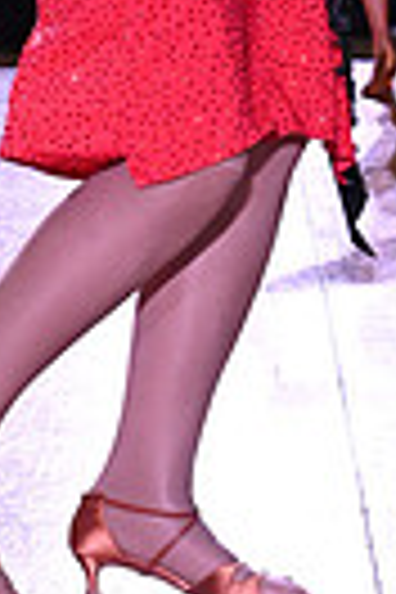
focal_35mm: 250
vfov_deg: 8.0
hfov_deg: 5.5
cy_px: -346
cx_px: 439
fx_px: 4125
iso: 5000
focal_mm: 57
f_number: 8
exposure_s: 1/320
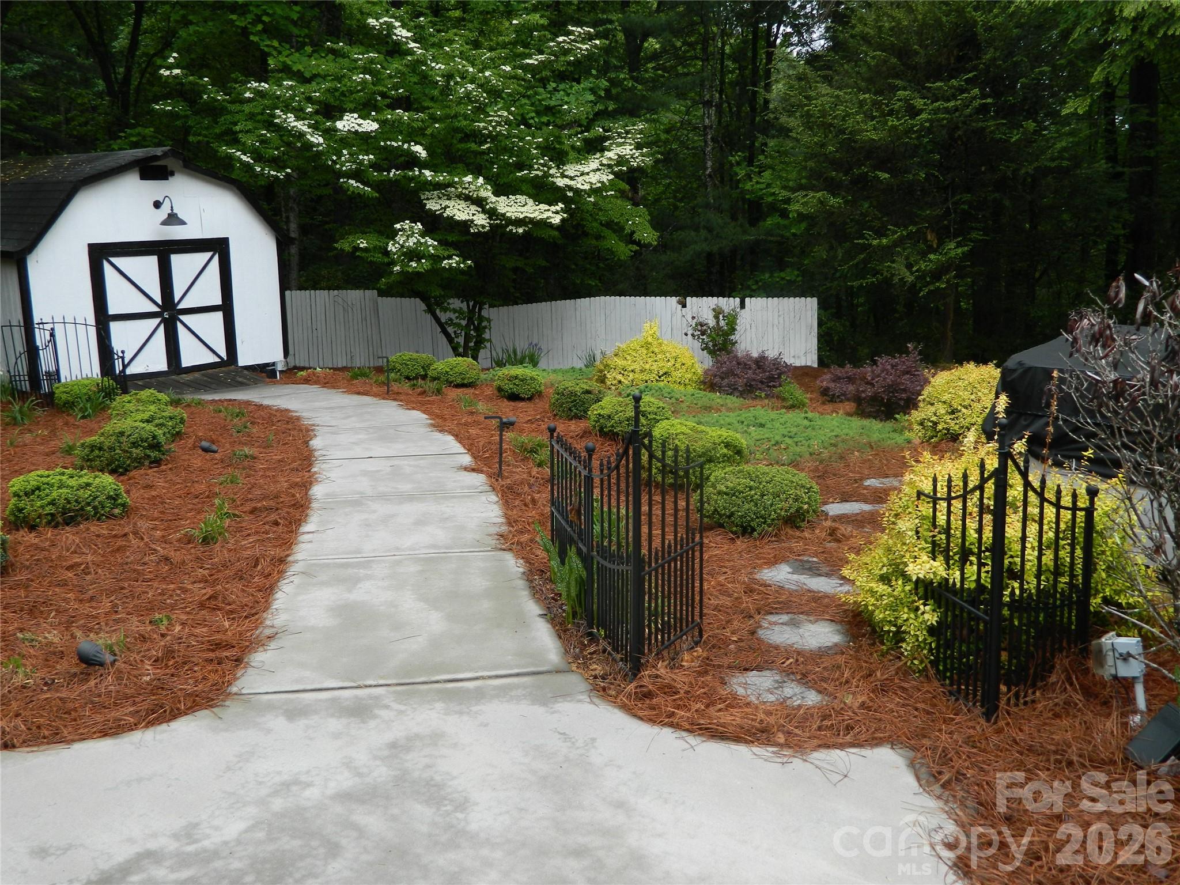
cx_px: 590
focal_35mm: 31
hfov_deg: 58.4
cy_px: 442
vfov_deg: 45.4
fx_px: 1057
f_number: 3.2
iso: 80
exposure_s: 1/100
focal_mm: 5.6
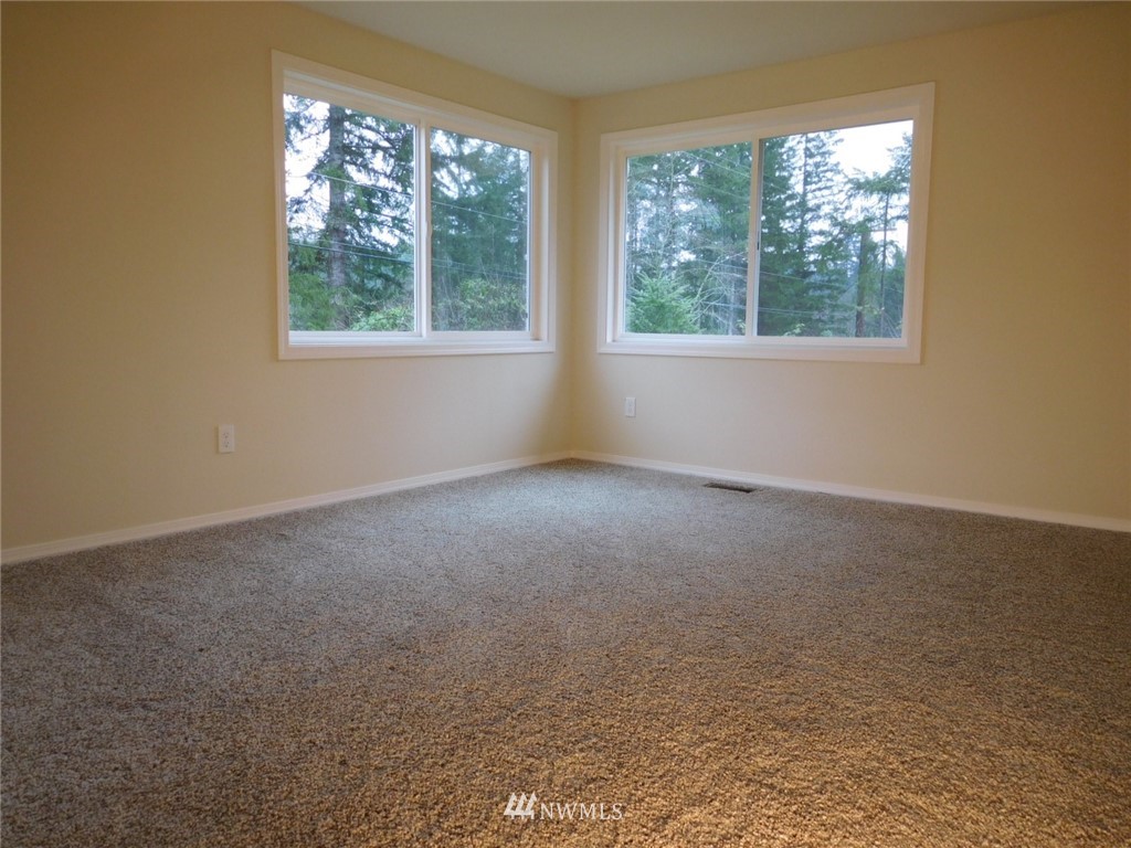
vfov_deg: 54.9
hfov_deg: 69.4
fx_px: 817
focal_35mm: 25
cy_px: 424
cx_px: 566
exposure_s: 1/40
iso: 125
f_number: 3.4
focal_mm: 4.5
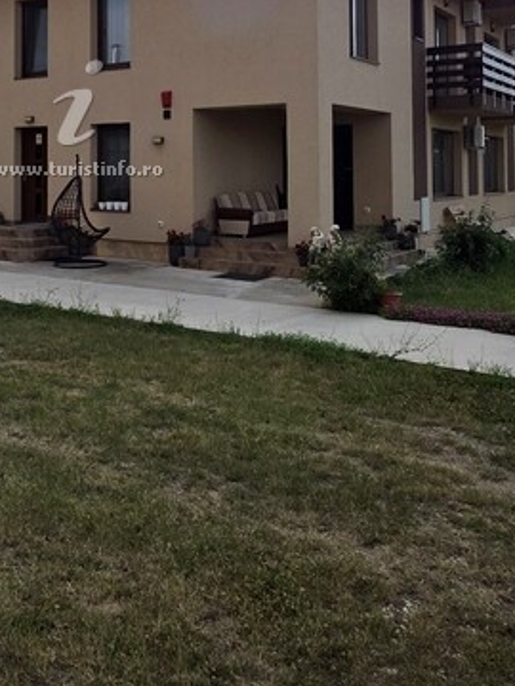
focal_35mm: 37
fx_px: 734
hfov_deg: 37.2
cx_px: 97
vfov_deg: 47.4
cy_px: 135
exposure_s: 1/4125
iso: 40
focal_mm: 2.2
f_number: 1.9
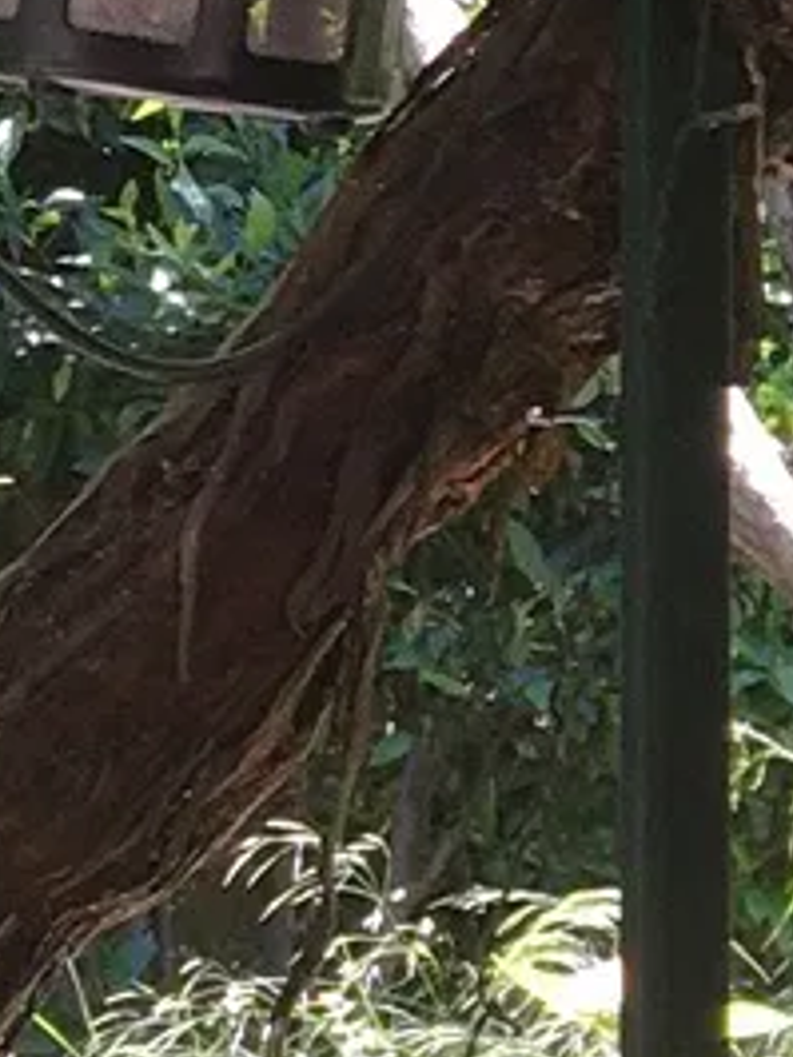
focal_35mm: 224
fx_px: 6836
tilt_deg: +0.5
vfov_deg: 8.8
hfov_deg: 6.0
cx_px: 2618
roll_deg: -1.6
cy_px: 770
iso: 25
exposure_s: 1/108
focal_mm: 4.15
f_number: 2.2
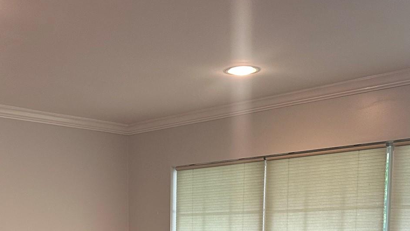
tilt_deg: -6.4
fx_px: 620
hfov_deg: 36.3
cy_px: 311
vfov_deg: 19.3
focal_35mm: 57
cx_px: 146
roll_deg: +0.0
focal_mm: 6.86
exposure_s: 1/120
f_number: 1.78
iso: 200
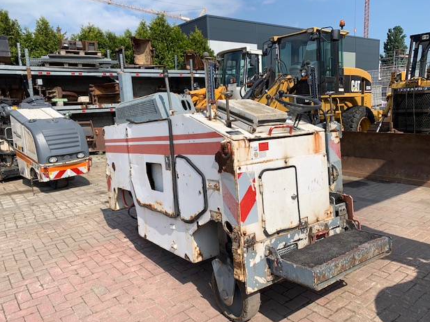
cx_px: 212
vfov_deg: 51.4
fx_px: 335
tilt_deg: -9.5
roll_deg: +2.3
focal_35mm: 27
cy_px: 161
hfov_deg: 65.3
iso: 25
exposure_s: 1/3521
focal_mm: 4.25
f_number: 1.8
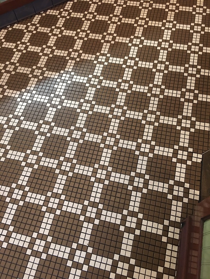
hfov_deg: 48.2
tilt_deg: -63.4
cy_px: 140
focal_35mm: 29
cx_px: 105
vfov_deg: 61.7
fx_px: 235
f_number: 2.2
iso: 100
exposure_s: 1/15
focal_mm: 4.15
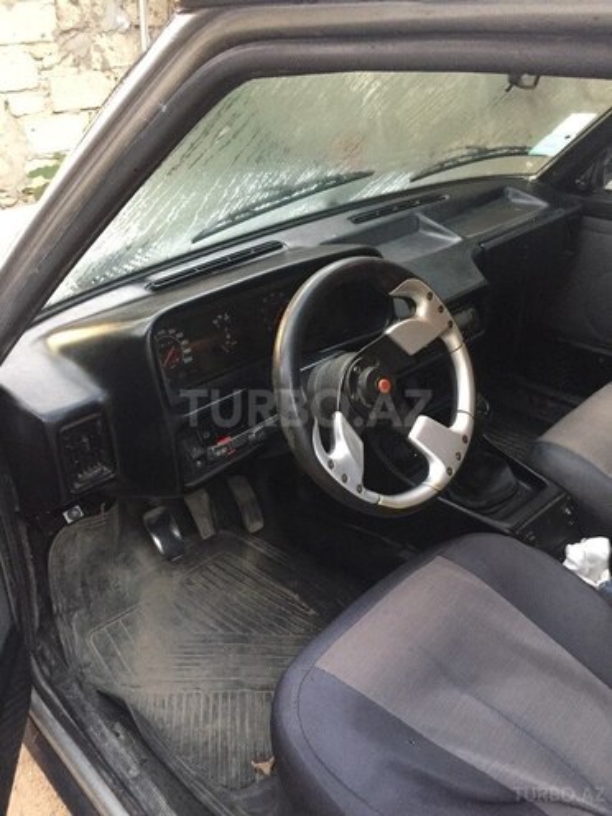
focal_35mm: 29
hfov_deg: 48.2
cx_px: 306
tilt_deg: -30.3
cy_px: 408
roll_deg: +1.3
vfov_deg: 61.7
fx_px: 684
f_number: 2.2
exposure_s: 1/17
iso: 250
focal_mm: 4.15
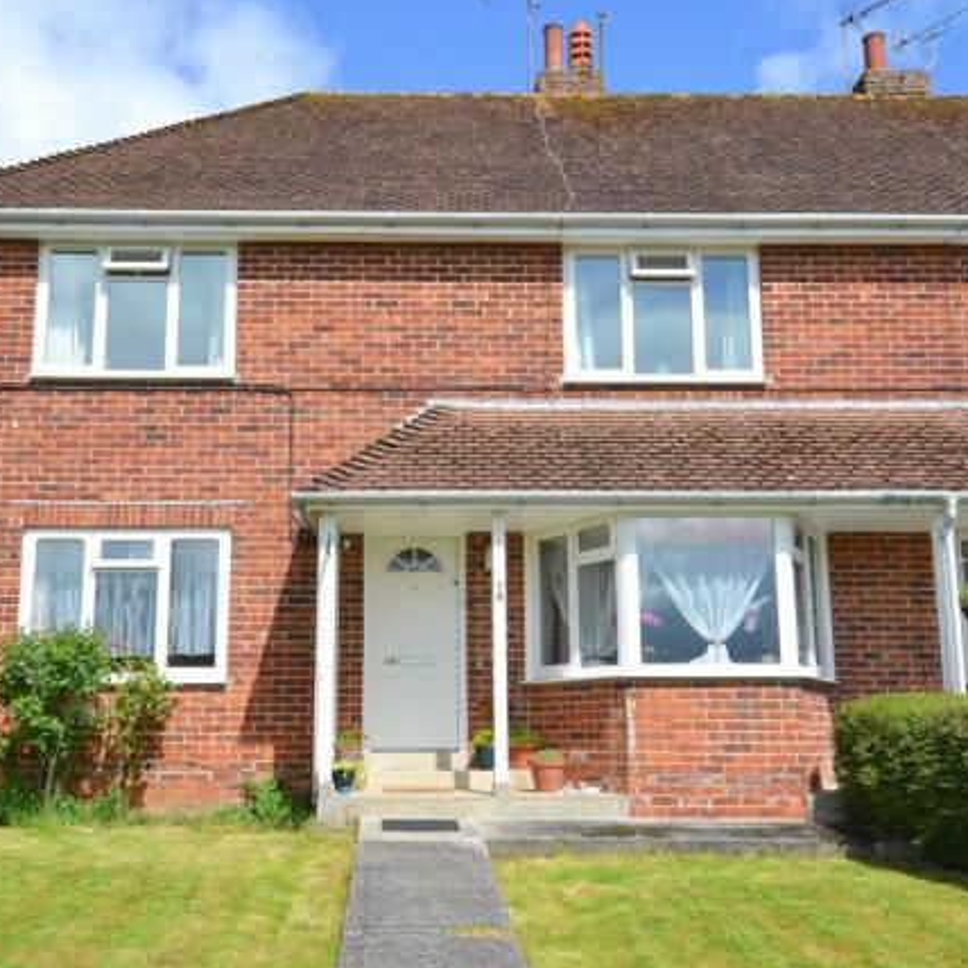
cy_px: 487
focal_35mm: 39
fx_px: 1234
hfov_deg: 42.7
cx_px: 417
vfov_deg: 42.8
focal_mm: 20
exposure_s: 1/200
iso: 100
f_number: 7.1
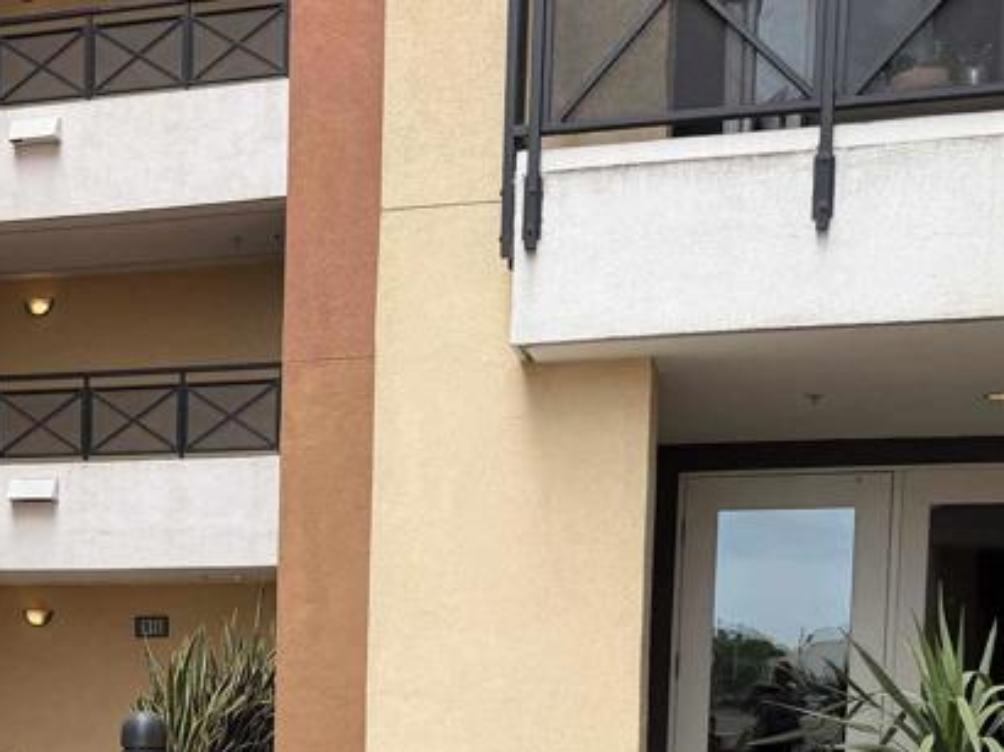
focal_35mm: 60
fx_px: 1739
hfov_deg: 30.8
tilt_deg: -3.8
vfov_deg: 23.0
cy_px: 823
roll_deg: -0.2
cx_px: 110
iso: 80
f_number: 1.78
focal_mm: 6.76
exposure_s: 1/1361
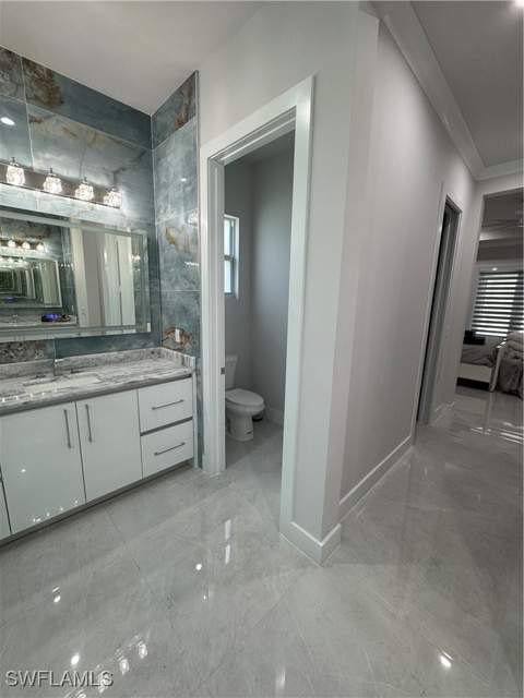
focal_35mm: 14
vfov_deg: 102.1
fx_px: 283
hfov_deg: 85.7
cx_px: 262
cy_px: 349
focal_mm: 2.22
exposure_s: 1/120
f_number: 2.2
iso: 200
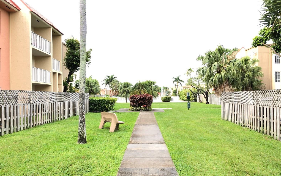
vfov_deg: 41.8
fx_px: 230
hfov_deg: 62.9
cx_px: 140
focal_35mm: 30
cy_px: 98
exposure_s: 1/95
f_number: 1.8
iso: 32
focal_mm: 4
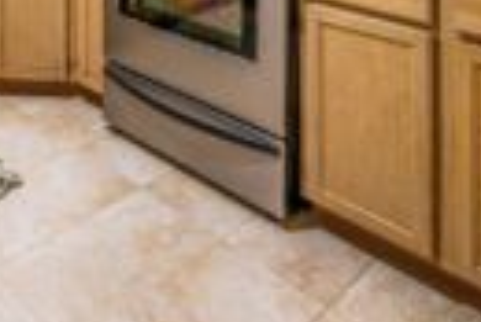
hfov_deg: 40.1
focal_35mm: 43
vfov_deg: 24.4
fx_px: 575
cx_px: 4
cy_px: -161
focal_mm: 14
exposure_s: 1/15
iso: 200
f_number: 5.6
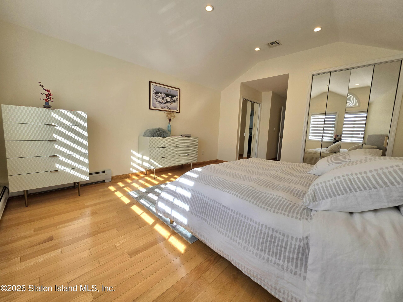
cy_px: 151
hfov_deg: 106.2
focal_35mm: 13
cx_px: 202
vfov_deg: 89.9
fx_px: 151
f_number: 1.9
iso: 40
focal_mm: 2.2
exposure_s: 1/278
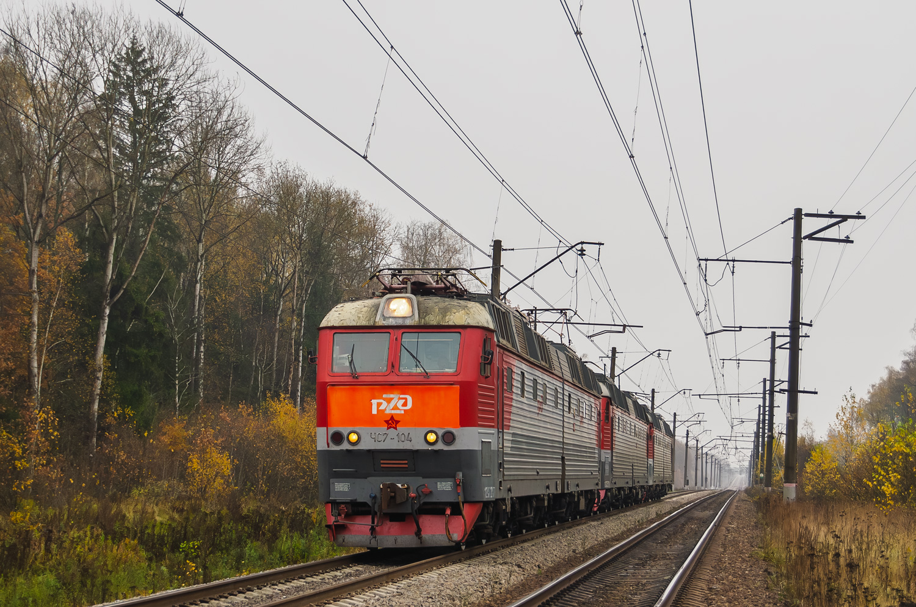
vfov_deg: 18.8
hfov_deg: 28.1
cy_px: 304
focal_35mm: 72
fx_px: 1828
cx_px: 458
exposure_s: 1/400
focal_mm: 48
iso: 200
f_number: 6.3
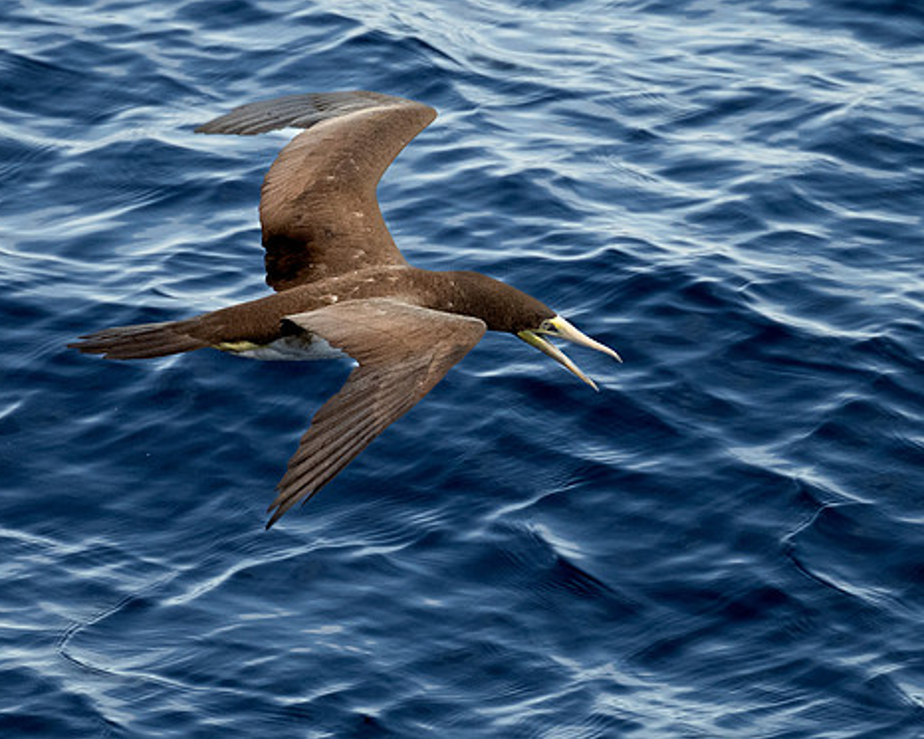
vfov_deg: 1.3
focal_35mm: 1171
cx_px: 483
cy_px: 371
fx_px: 32030
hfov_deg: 1.7
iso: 2000
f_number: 5.6
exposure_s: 1/2000
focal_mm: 400
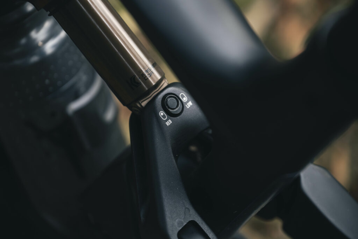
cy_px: 120
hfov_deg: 17.1
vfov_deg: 11.4
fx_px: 1193
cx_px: 179
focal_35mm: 120
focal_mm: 120
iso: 400
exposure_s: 1/250
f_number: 4
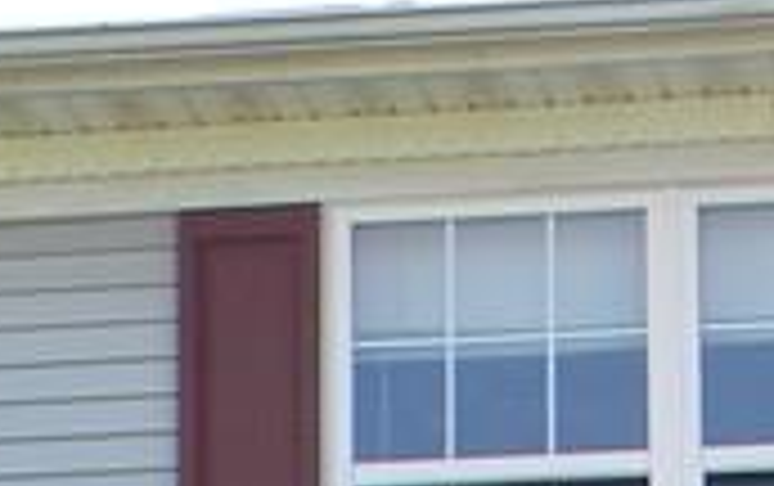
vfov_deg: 5.5
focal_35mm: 227
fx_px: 4795
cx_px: 720
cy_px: 1454
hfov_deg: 9.2
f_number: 3.7
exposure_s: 1/270
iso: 80
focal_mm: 6.4
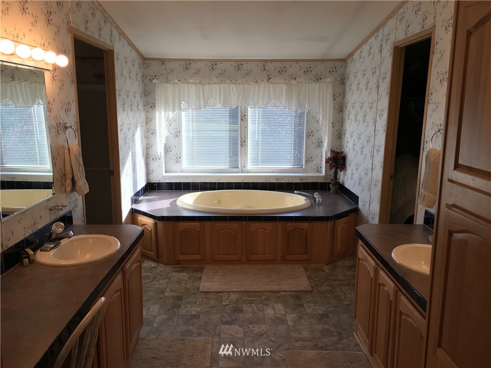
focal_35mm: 29
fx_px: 411
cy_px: 184
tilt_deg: -10.5
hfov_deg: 61.7
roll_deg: -0.2
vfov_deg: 48.2
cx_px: 246
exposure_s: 1/130
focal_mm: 4.15
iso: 25
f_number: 2.2
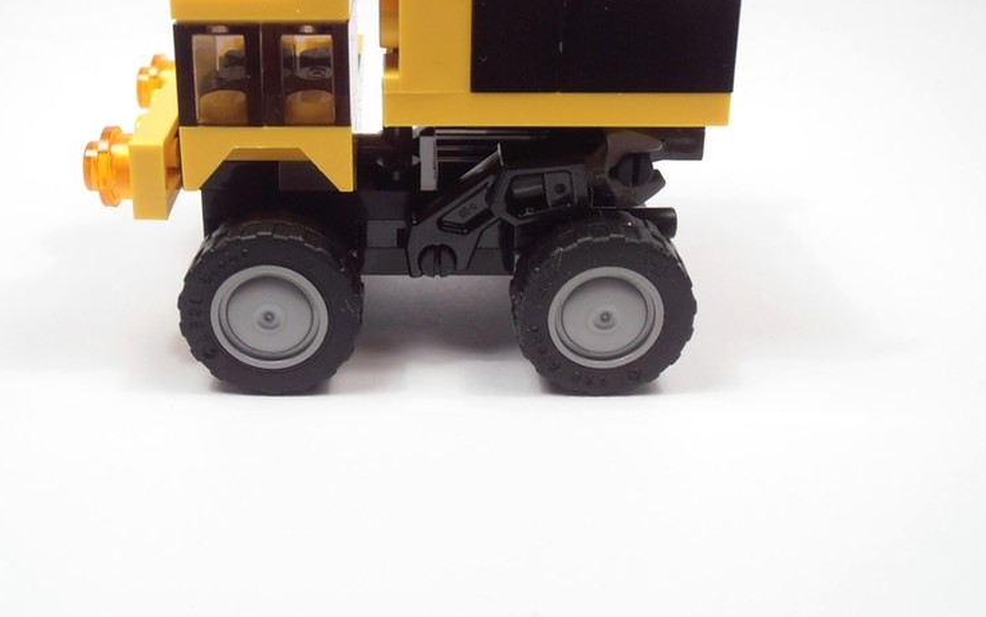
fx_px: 1290
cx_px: 415
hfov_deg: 41.7
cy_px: 186
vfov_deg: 26.7
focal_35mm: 48
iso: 80
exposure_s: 1/50
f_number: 3.9
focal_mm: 6.61
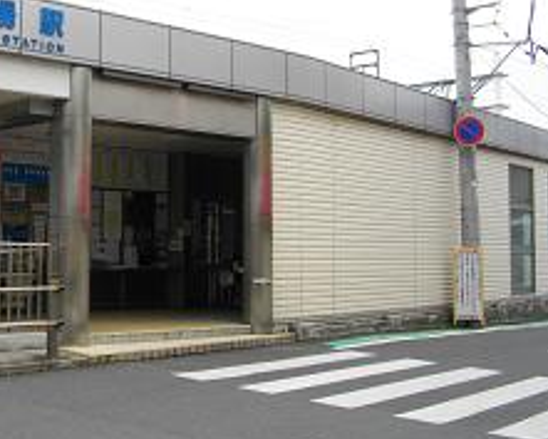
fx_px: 892
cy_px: 139
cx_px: 98
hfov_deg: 33.0
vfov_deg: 27.4
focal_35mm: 55
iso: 100
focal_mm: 5.7
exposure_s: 1/320
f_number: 5.5
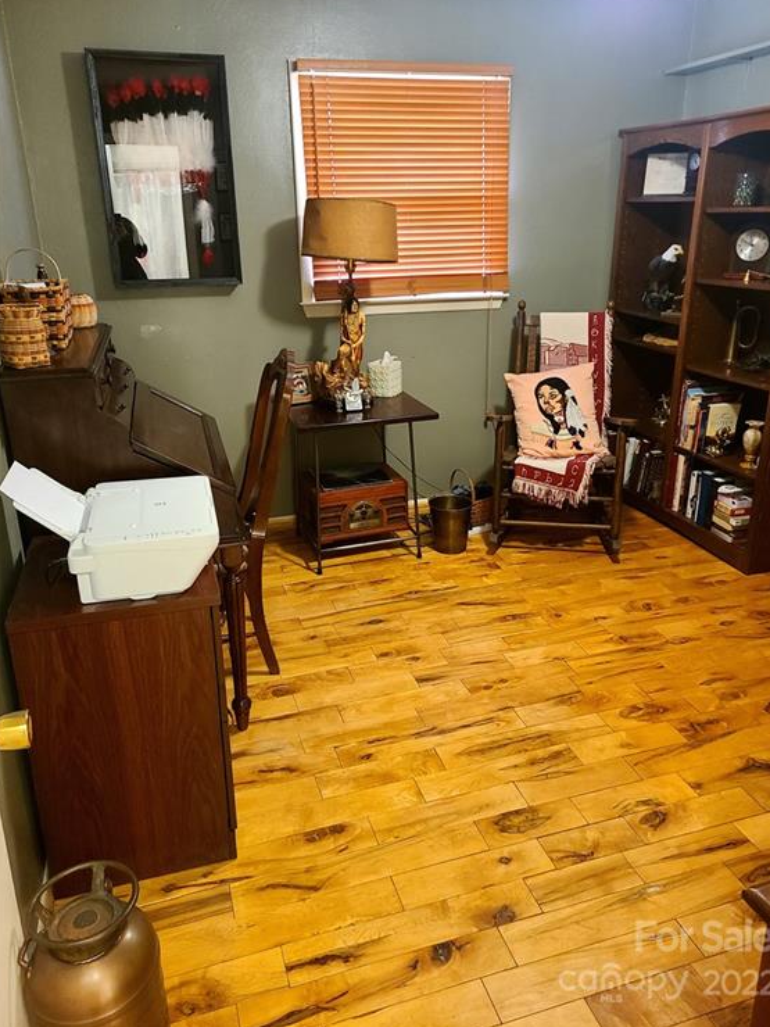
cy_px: 501
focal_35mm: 27
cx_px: 393
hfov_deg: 51.4
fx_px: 801
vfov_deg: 65.3
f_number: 1.8
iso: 640
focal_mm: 5.4
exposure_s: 1/40
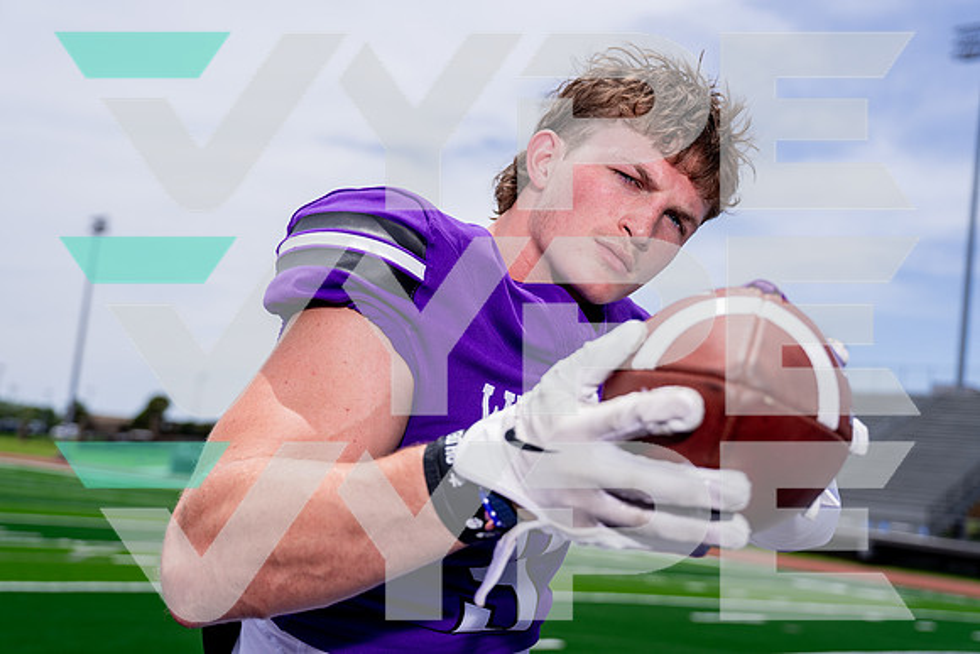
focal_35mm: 47
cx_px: 490
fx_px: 1292
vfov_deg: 28.4
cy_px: 327
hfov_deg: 41.5
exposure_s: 1/1250
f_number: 4
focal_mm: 44
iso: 100
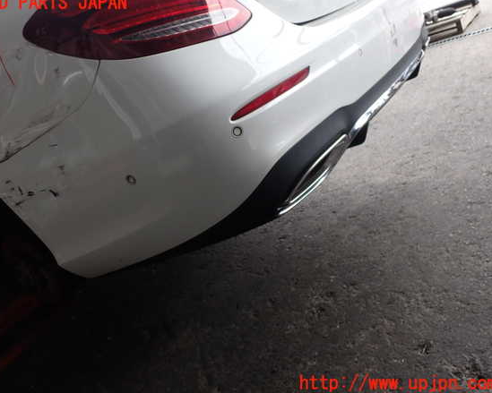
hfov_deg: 55.6
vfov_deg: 45.8
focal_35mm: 32
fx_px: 466
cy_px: 193
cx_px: 233
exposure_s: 1/160
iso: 100
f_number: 3.2
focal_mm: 5.4
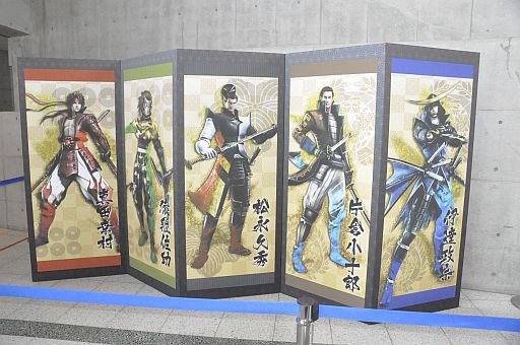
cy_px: 172
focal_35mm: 27
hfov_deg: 67.4
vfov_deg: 47.8
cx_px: 260
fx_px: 390
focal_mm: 18
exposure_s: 1/200
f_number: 7.1
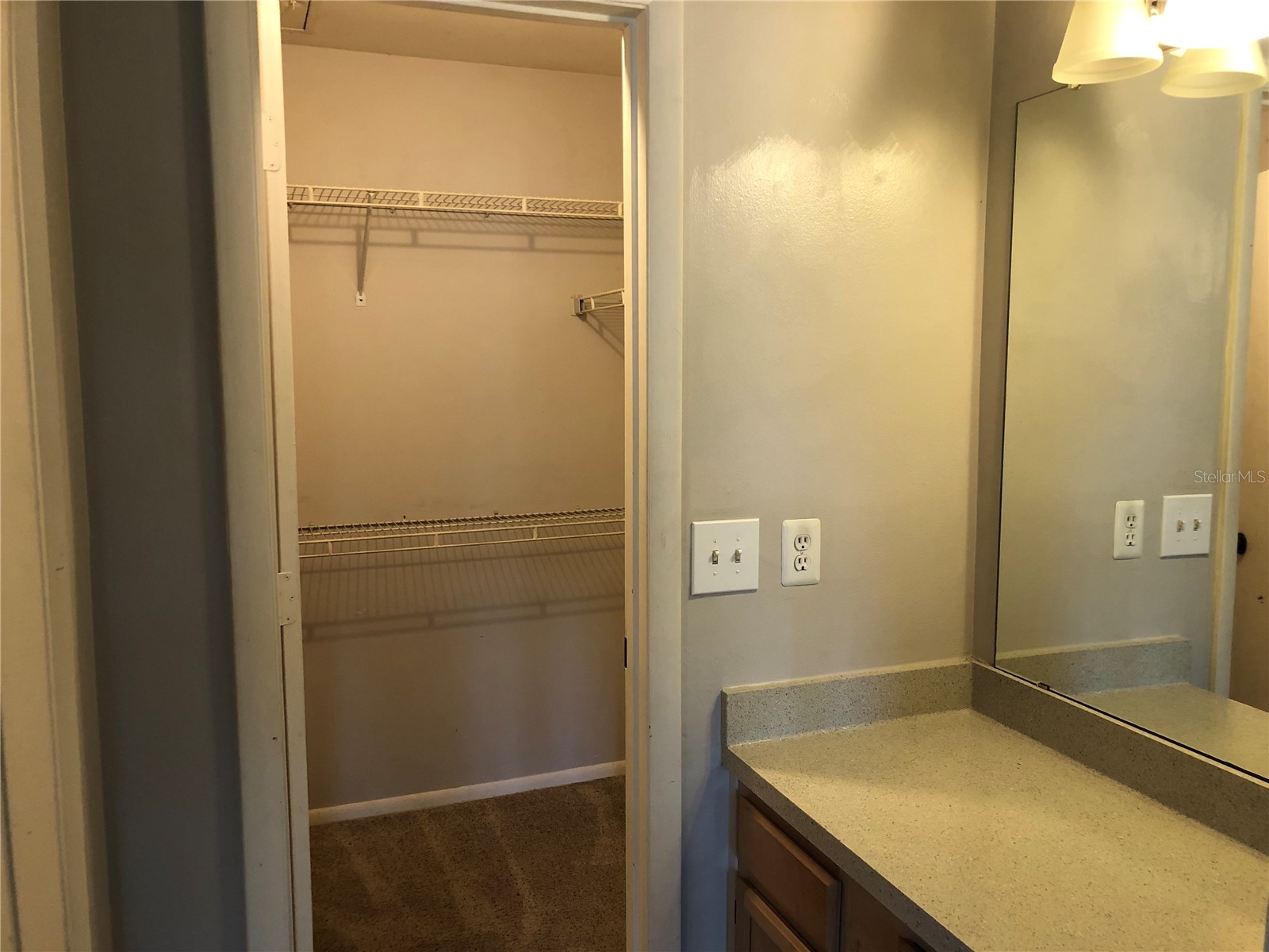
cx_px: 634
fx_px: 1026
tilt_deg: -6.2
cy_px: 476
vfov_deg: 49.7
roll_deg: -0.2
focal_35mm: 28
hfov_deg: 63.4
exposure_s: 1/15
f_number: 1.8
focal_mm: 3.99
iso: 40
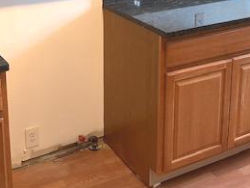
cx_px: 137
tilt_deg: -14.9
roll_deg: -1.4
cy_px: -4
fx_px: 462
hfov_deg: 30.2
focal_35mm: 64
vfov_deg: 22.0
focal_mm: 4.25
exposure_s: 1/22
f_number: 1.8
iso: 25
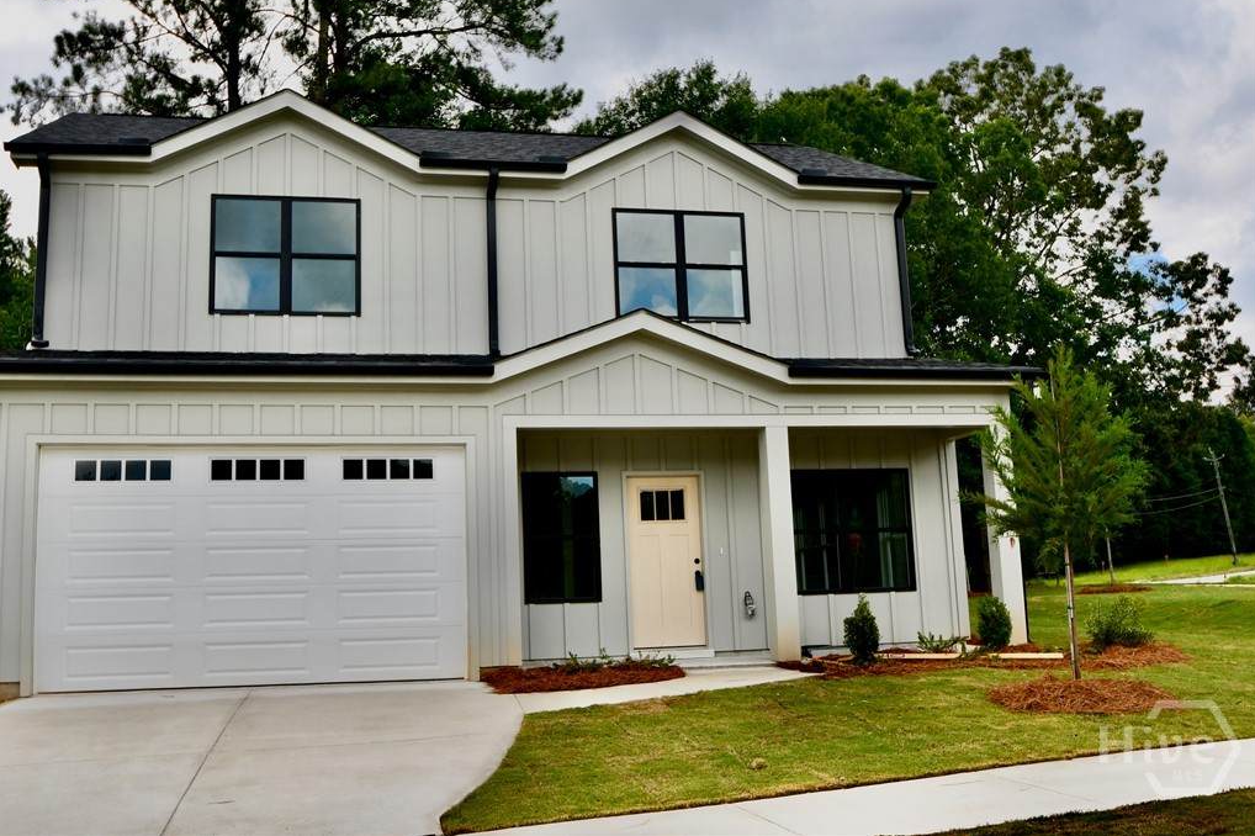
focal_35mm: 32
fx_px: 1115
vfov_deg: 41.1
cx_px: 589
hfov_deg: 58.7
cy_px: 391
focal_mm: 20
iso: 125
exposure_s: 1/250
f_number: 8
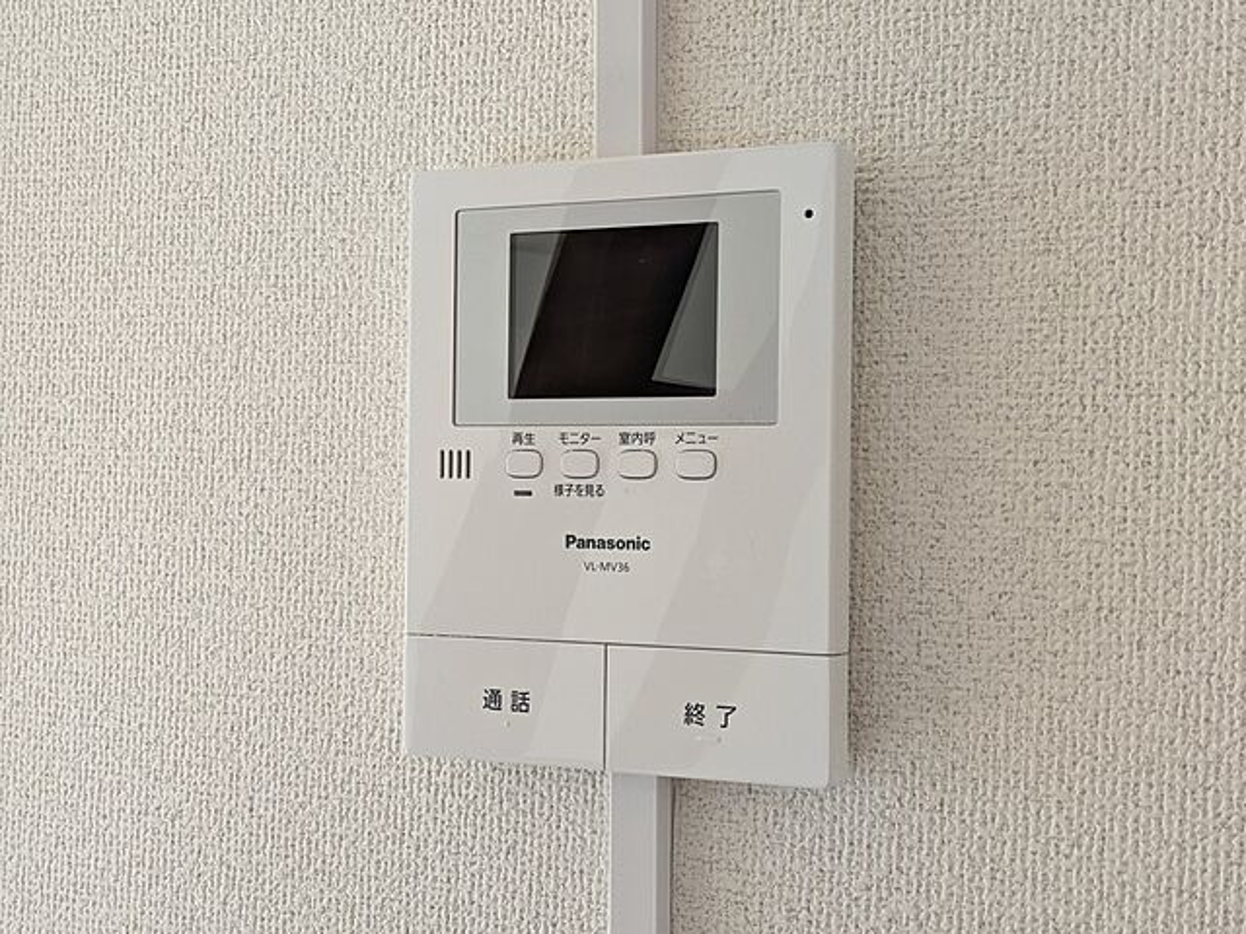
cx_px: 623
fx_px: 1836
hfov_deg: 37.5
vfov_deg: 28.6
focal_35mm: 51
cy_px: 467
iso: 119
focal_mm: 5.43
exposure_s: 1/120
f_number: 1.89
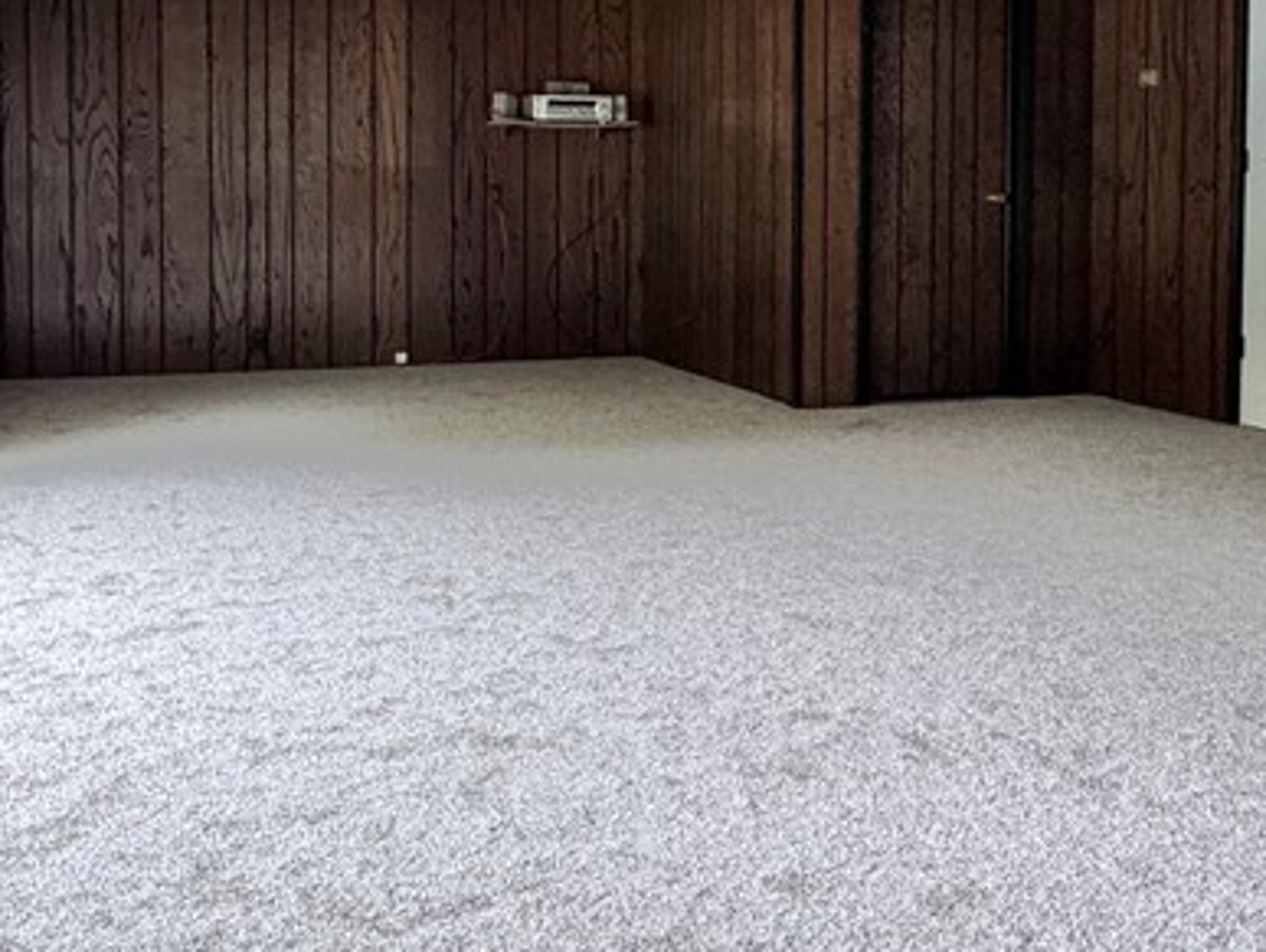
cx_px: 618
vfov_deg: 37.9
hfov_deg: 50.1
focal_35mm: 37
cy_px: 252
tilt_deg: -3.1
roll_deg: -0.5
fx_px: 1354
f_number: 2.2
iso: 200
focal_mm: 2.22
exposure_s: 1/120
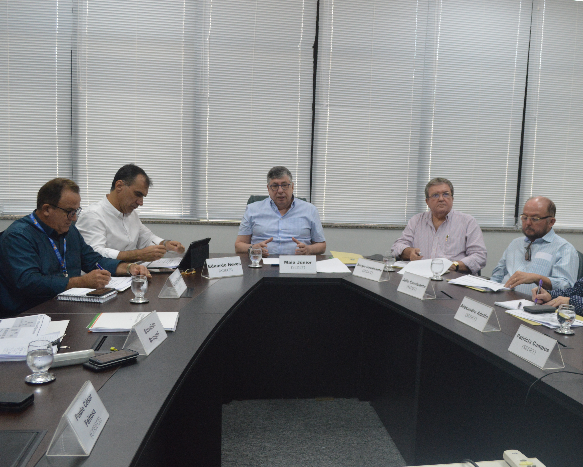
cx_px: 340
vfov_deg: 43.4
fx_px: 587
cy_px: 234
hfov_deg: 52.6
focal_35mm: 34
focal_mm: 20
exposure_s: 1/100
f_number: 5
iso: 800
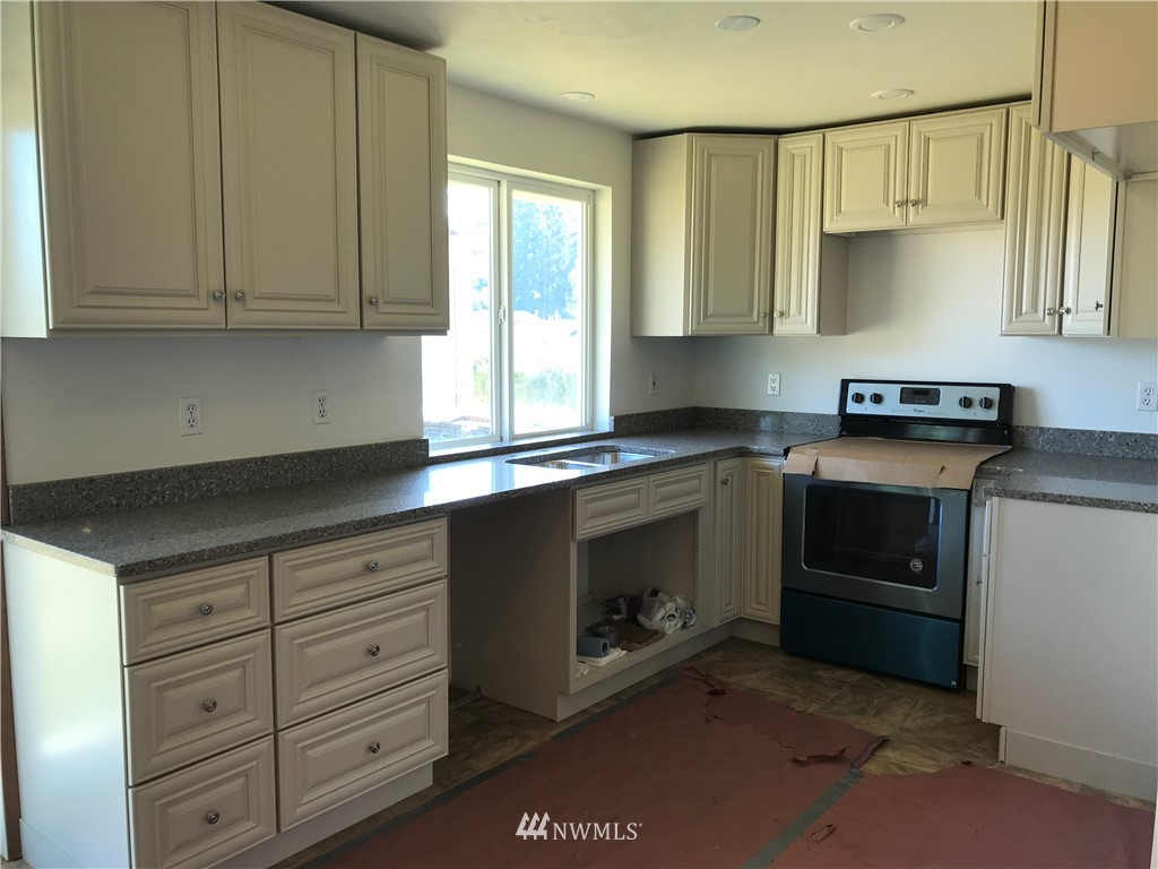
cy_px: 434
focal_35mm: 28
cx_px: 579
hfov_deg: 63.4
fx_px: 937
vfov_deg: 49.7
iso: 20
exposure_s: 1/40
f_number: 1.8
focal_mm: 3.99
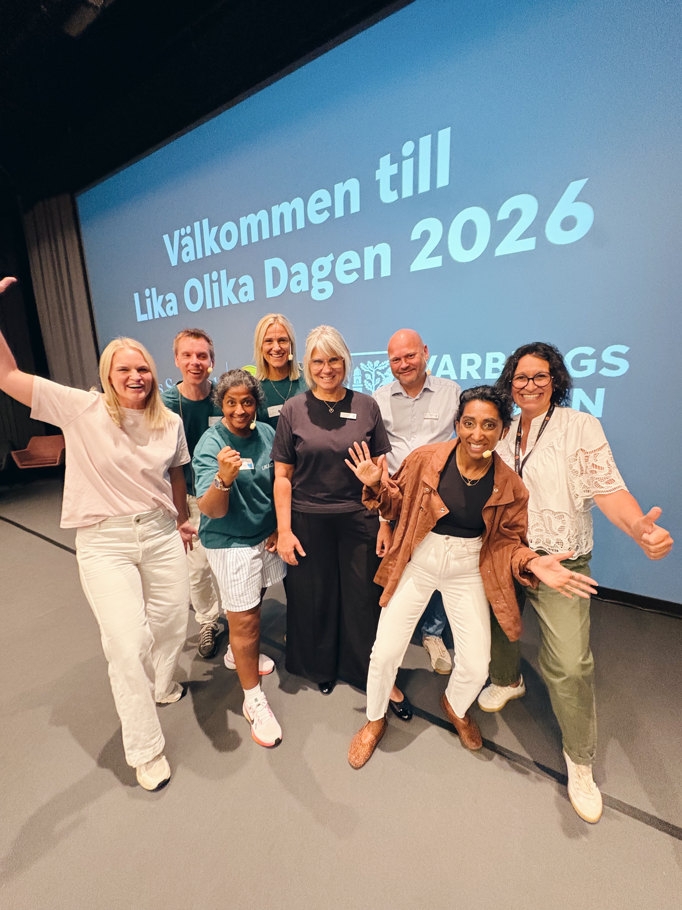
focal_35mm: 14
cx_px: 341
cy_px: 455
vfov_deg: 102.1
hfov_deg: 85.7
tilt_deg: -11.8
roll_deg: +0.5
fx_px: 368
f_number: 2.2
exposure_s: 1/50
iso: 800
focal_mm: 2.22
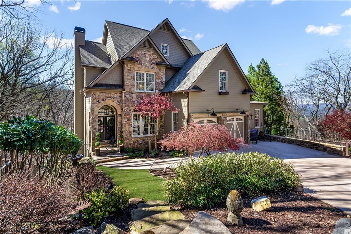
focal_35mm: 16
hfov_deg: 95.0
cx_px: 176
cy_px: 117
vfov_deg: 72.0
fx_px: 161
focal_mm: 11
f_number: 6.3
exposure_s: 1/160
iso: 100
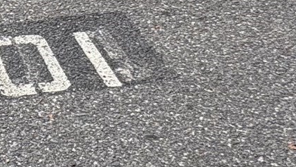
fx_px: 581
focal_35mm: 74
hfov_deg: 25.6
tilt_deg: -20.1
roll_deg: -1.9
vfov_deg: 14.9
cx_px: -60
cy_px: -99
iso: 50
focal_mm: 2.22
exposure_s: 1/1927
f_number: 2.2
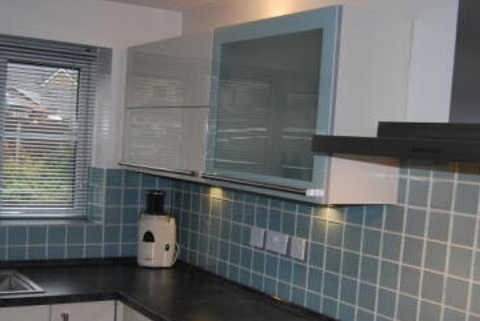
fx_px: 654
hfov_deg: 40.3
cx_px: 239
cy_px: 214
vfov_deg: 27.4
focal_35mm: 49
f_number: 3.5
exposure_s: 1/60
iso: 200
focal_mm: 18
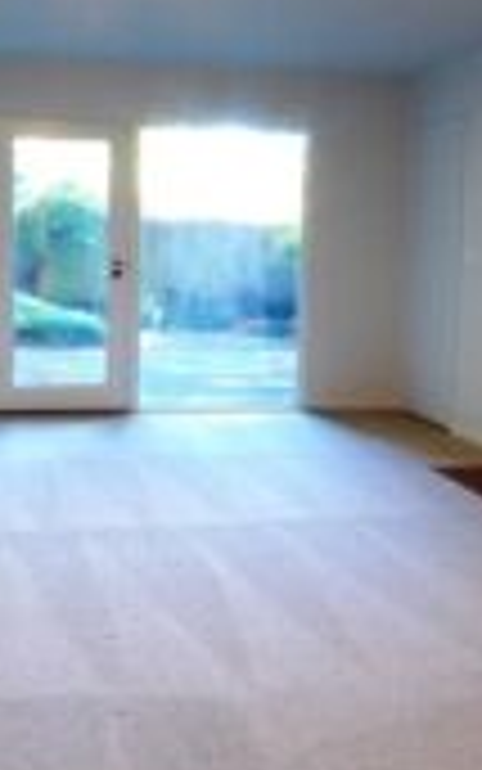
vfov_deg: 46.1
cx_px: 176
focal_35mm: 43
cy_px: 342
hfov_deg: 29.7
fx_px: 903
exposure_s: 1
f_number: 22
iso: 1250
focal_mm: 12
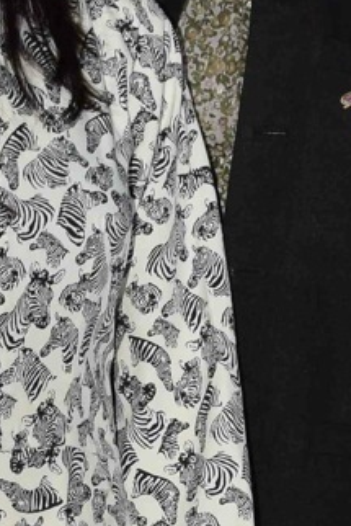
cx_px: 145
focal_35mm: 200
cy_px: 737
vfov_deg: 10.0
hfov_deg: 6.9
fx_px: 2922
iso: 400
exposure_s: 1/100
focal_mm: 22
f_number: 5.6
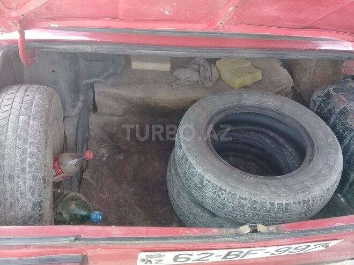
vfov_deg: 45.4
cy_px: 132
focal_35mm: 31
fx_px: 317
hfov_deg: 58.4
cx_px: 177
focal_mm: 3.3
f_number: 2.2
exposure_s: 1/50
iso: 80
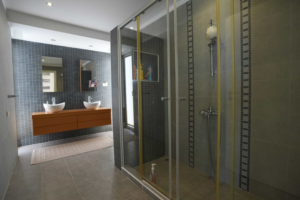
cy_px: 100
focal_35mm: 17
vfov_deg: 70.4
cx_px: 150
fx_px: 142
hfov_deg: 93.3
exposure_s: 1/160
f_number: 4
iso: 1600
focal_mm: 17
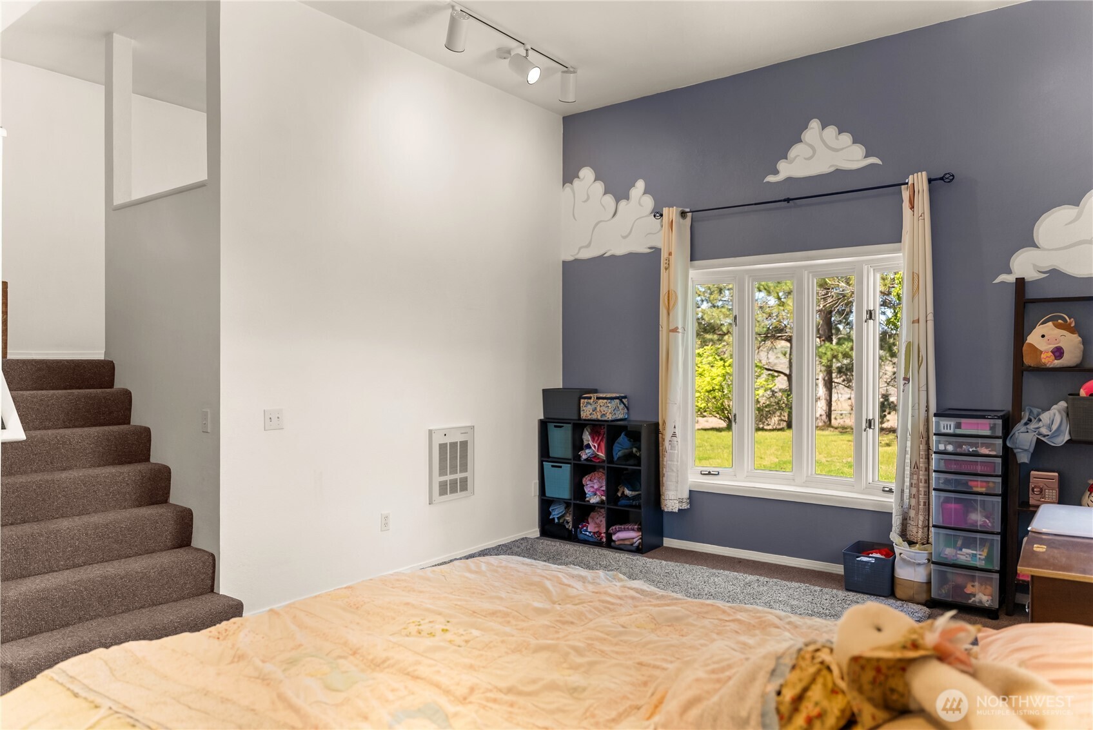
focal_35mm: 24
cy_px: 365
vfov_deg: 53.2
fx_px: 729
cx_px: 546
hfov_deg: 73.7
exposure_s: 1/15
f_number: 2.8
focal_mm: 24
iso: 400
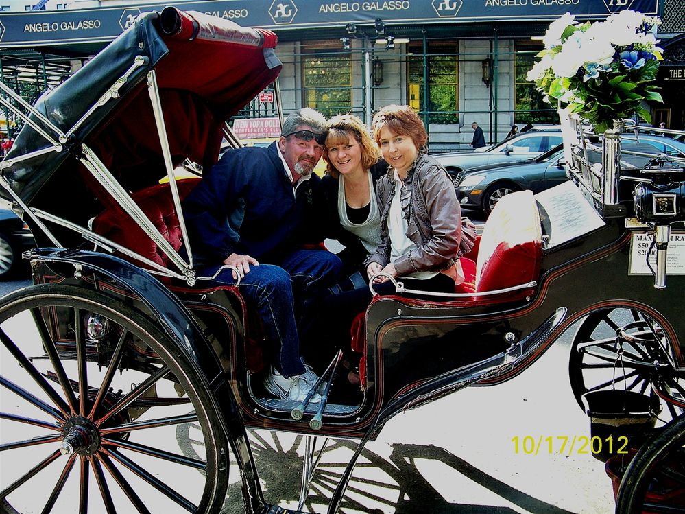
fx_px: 653
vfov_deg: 42.9
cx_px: 342
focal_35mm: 33
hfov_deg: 55.4
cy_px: 257
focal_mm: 5.85
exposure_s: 1/60
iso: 80
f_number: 2.8
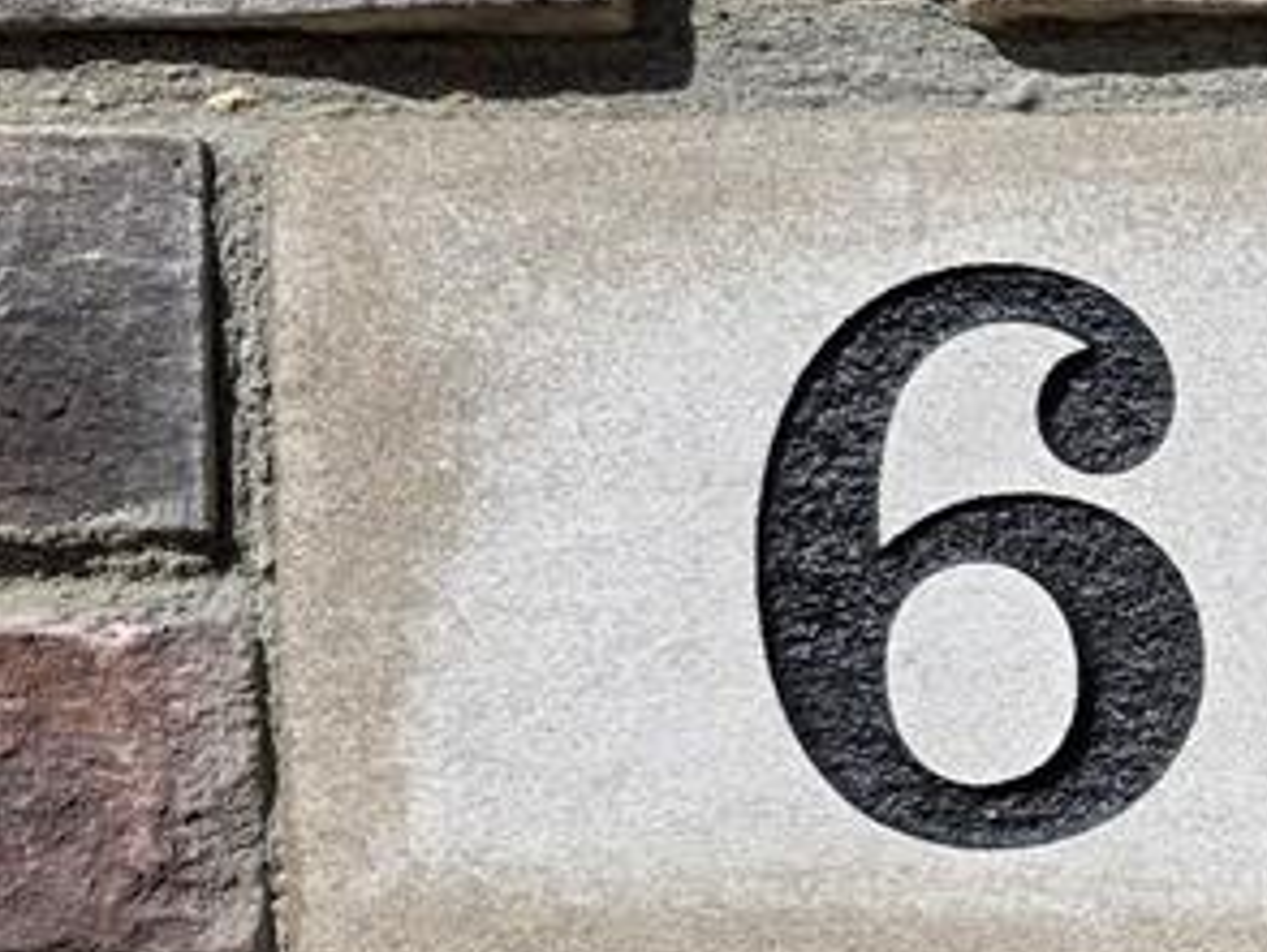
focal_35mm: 80
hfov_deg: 20.8
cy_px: 663
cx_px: 1888
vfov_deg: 18.4
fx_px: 2931
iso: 64
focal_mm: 6.3
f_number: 1.7
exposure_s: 1/7944
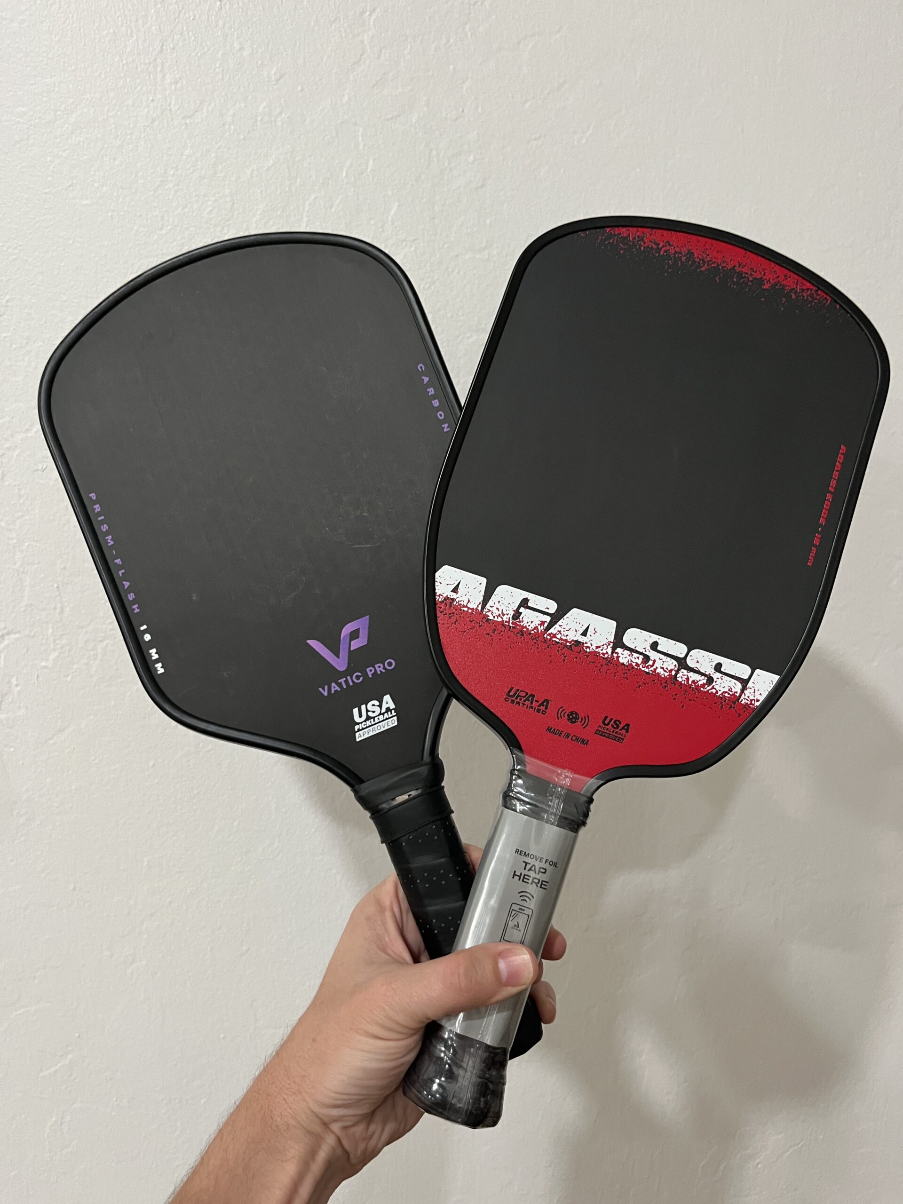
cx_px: 452
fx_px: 904
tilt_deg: -9.6
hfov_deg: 53.1
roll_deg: -0.5
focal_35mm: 26
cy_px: 602
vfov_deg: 67.3
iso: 400
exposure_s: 1/40
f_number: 1.6
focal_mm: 5.1
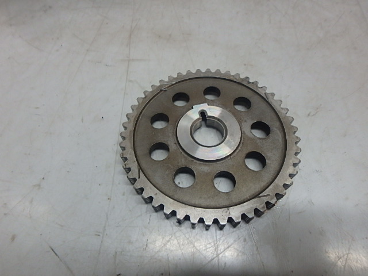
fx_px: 223
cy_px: 138
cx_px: 184
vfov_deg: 63.4
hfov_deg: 79.0
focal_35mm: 21
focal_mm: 3.7
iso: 200
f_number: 3.5
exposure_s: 1/40
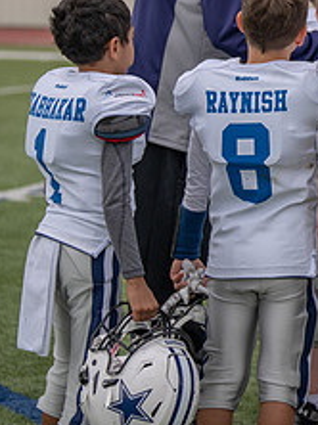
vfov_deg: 11.2
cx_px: 517
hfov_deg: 8.2
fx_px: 2160
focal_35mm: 176
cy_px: 60
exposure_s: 1/1250
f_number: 2.8
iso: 200
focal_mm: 70
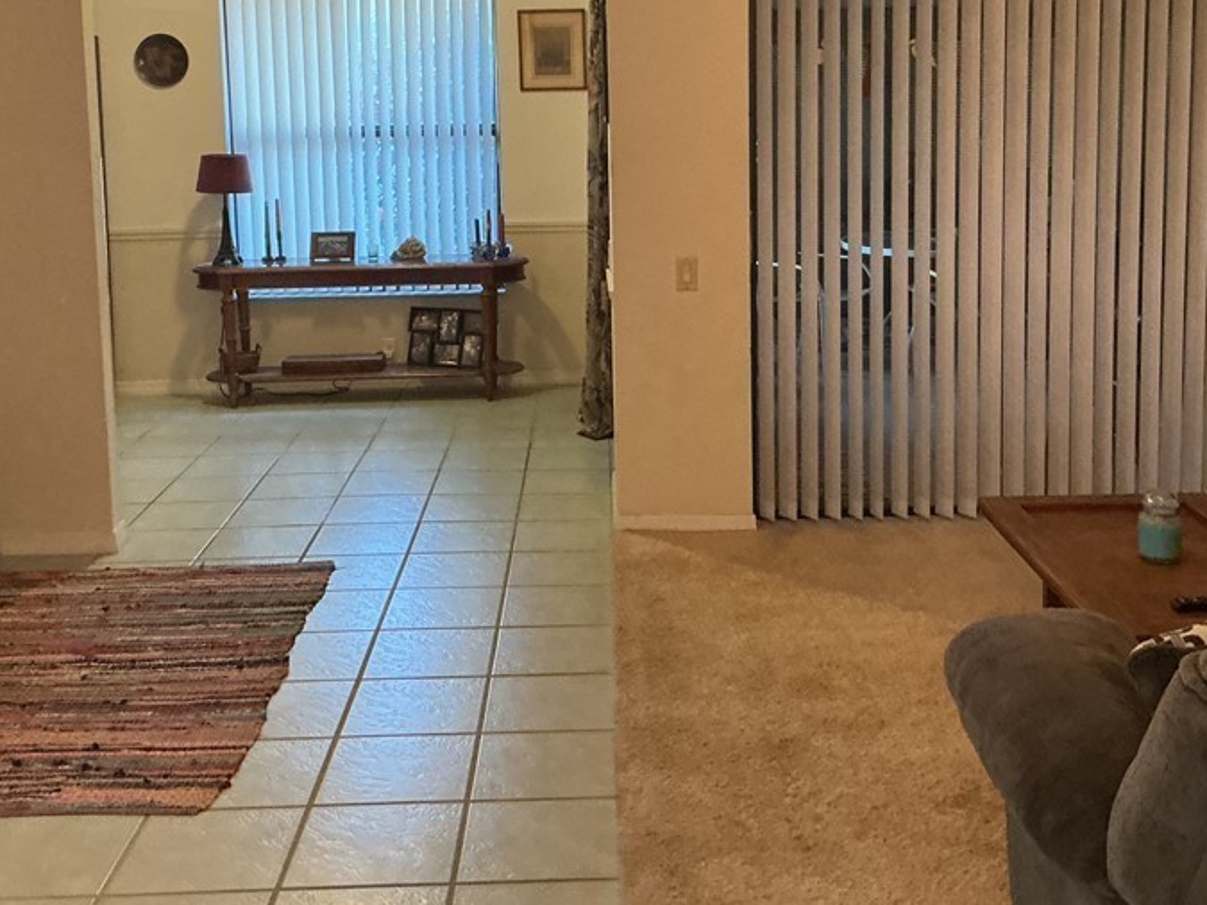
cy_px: 250
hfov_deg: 42.9
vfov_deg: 32.4
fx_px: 1534
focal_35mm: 44
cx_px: 651
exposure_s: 1/60
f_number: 1.8
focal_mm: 3
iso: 250
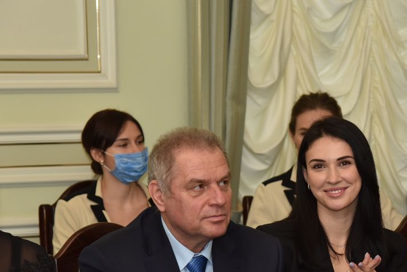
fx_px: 2115
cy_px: 204
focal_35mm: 187
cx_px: 327
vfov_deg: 7.3
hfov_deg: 11.0
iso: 800
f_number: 4.5
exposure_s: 1/200
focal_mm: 95
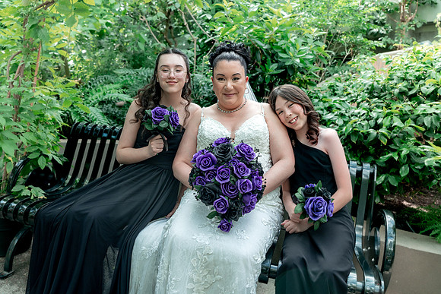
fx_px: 343
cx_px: 220
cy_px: 147
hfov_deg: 65.5
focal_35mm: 28
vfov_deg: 46.4
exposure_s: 1/160
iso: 200
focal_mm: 28
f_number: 3.5
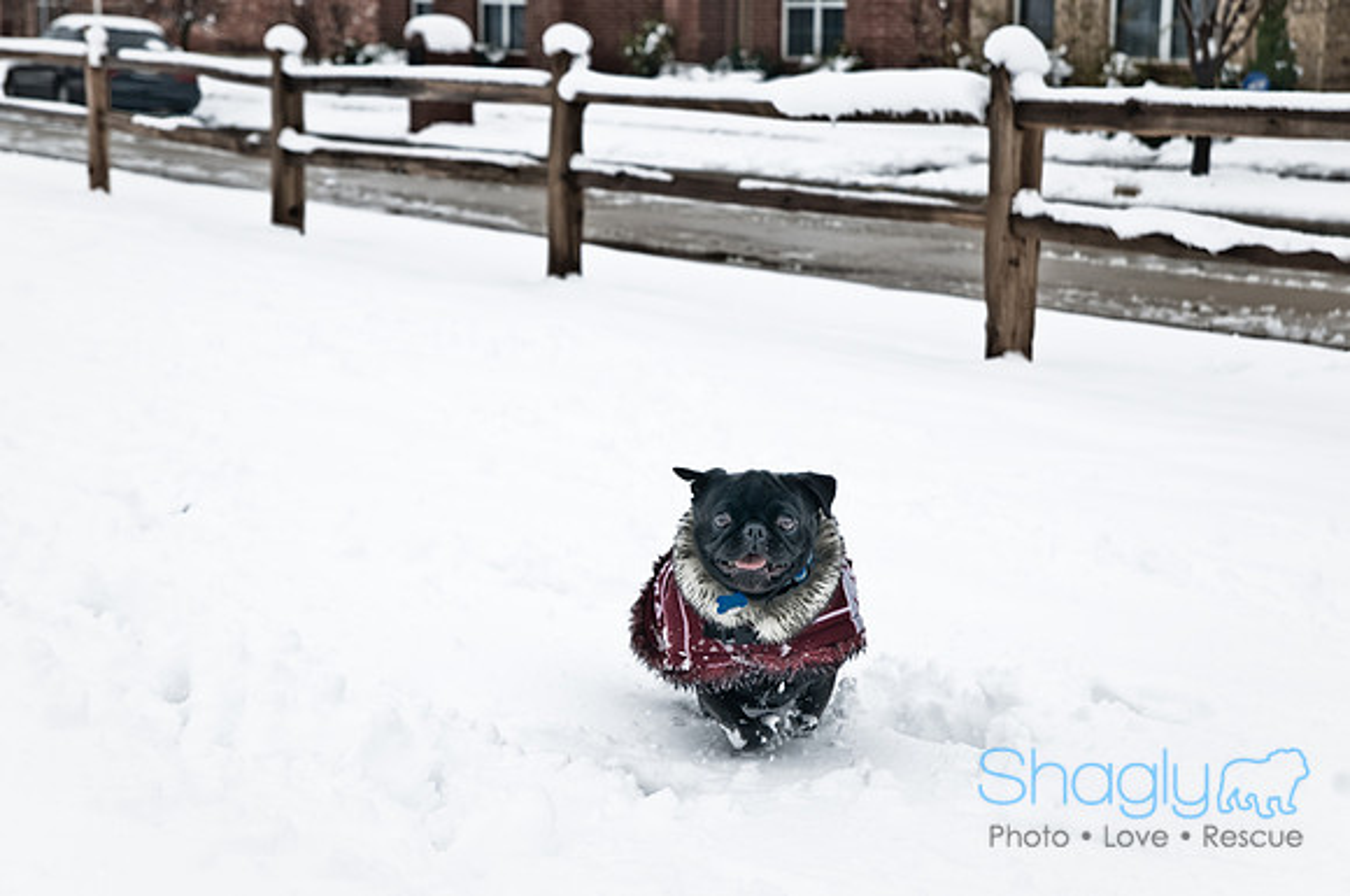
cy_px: 448
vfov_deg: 18.1
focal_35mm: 75
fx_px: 2809
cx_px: 675
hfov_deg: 27.0
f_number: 5
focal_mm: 50
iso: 100
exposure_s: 1/400
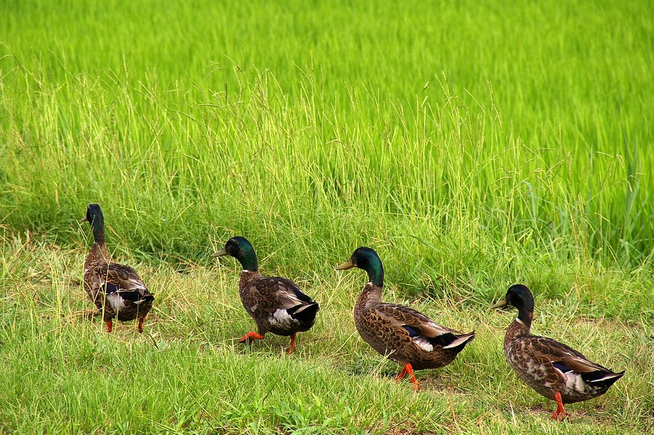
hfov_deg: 6.9
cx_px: 327
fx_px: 5445
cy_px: 218
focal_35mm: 300
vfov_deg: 4.6
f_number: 6.7
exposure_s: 1/350
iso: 200
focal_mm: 200
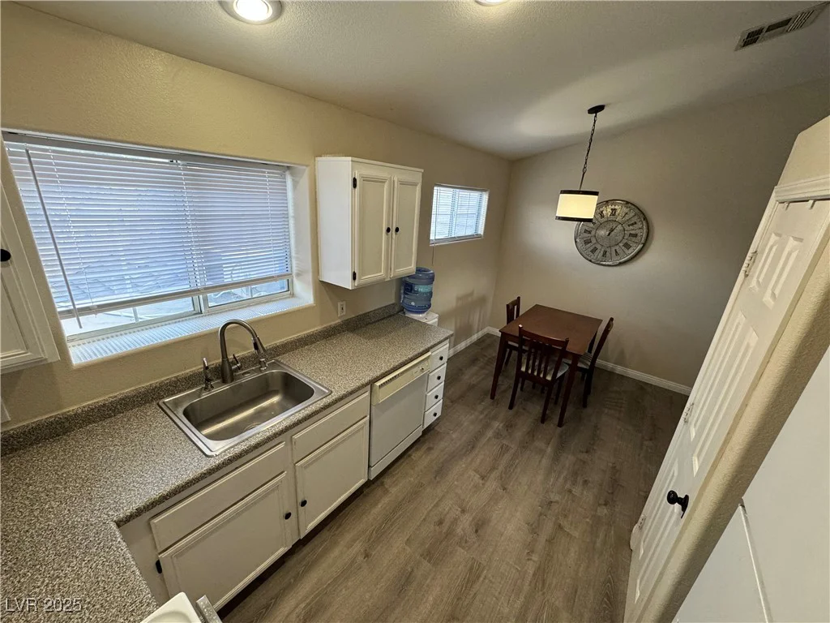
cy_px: 312
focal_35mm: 14
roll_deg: -4.8
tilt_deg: -20.4
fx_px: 336
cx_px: 415
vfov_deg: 85.7
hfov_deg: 102.1
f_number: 2.2
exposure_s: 1/120
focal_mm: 2.22
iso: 200
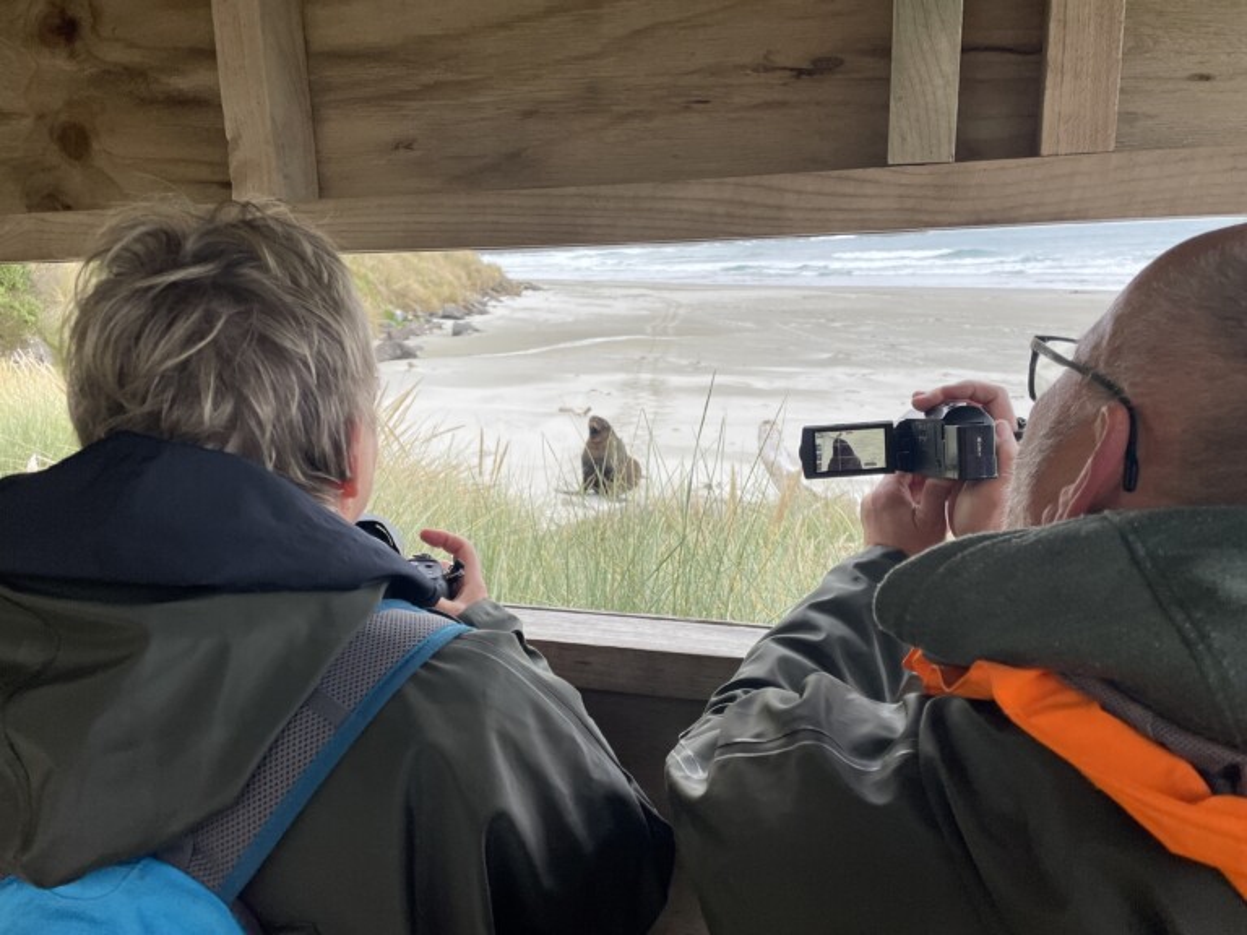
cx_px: 624
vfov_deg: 53.1
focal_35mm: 26
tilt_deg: -13.0
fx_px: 937
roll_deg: +2.4
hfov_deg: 67.3
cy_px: 468
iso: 80
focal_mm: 4.2
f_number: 1.6
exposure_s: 1/121
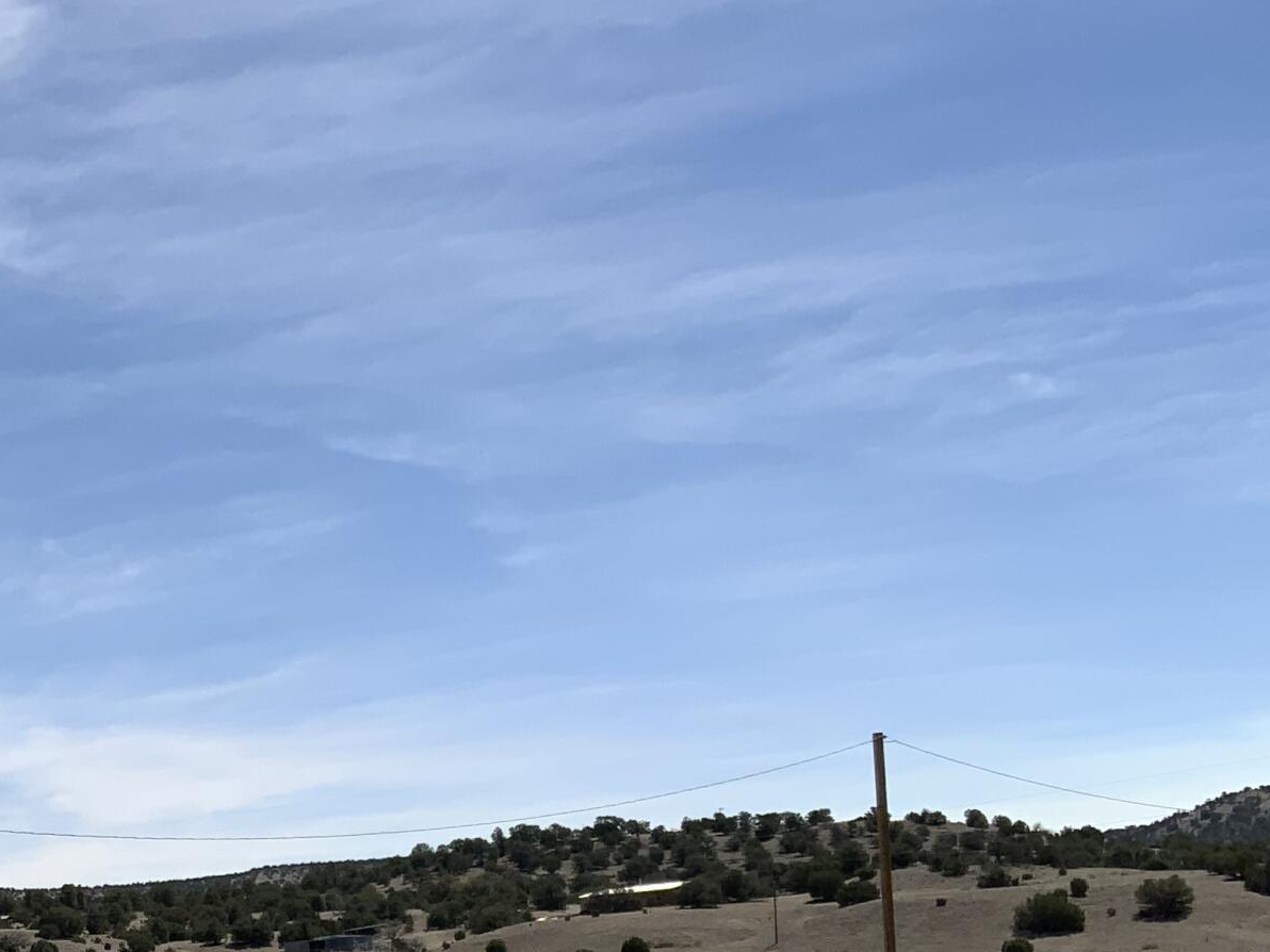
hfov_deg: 25.2
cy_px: 974
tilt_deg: +1.6
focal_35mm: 73
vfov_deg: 19.5
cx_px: -44
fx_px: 2678
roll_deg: +3.0
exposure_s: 1/3322
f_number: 1.8
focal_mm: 3
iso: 20
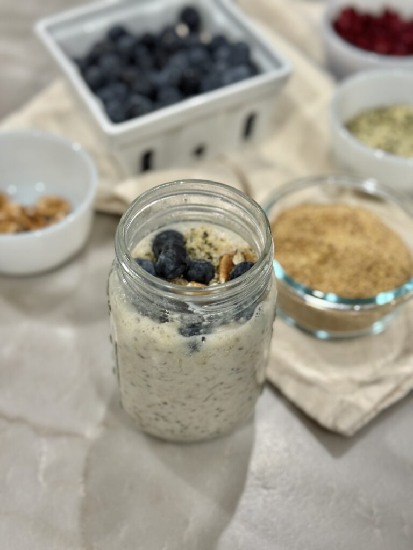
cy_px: 275
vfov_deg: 39.7
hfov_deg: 30.3
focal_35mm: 48
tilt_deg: -49.4
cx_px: 206
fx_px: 764
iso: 200
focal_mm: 6.76
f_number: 1.78
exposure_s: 1/40
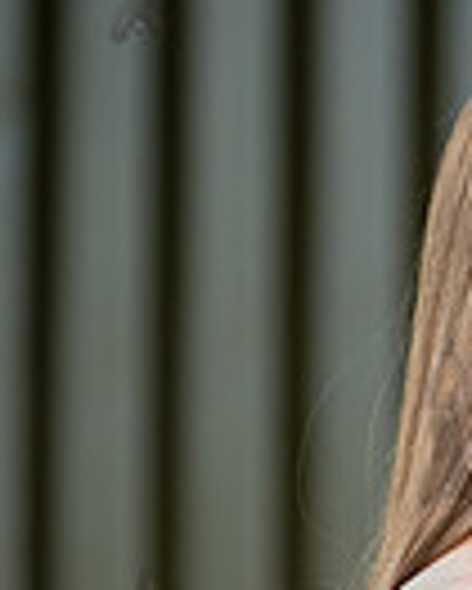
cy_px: 381
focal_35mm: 774
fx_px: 13500
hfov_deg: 2.0
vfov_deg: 2.5
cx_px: 1092
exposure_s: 1/320
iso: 500
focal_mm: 135
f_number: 4.5
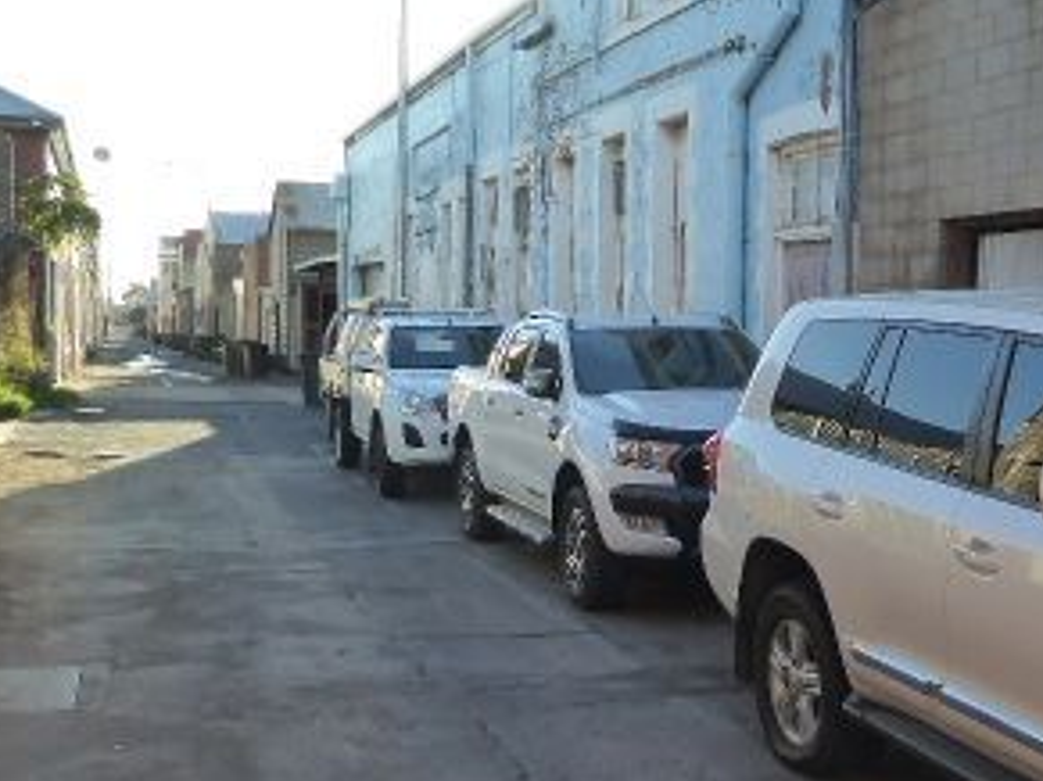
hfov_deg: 34.7
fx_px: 1656
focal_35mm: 55
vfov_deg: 26.5
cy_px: 416
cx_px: 659
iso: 160
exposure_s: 1/320
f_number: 3.3
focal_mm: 4.3
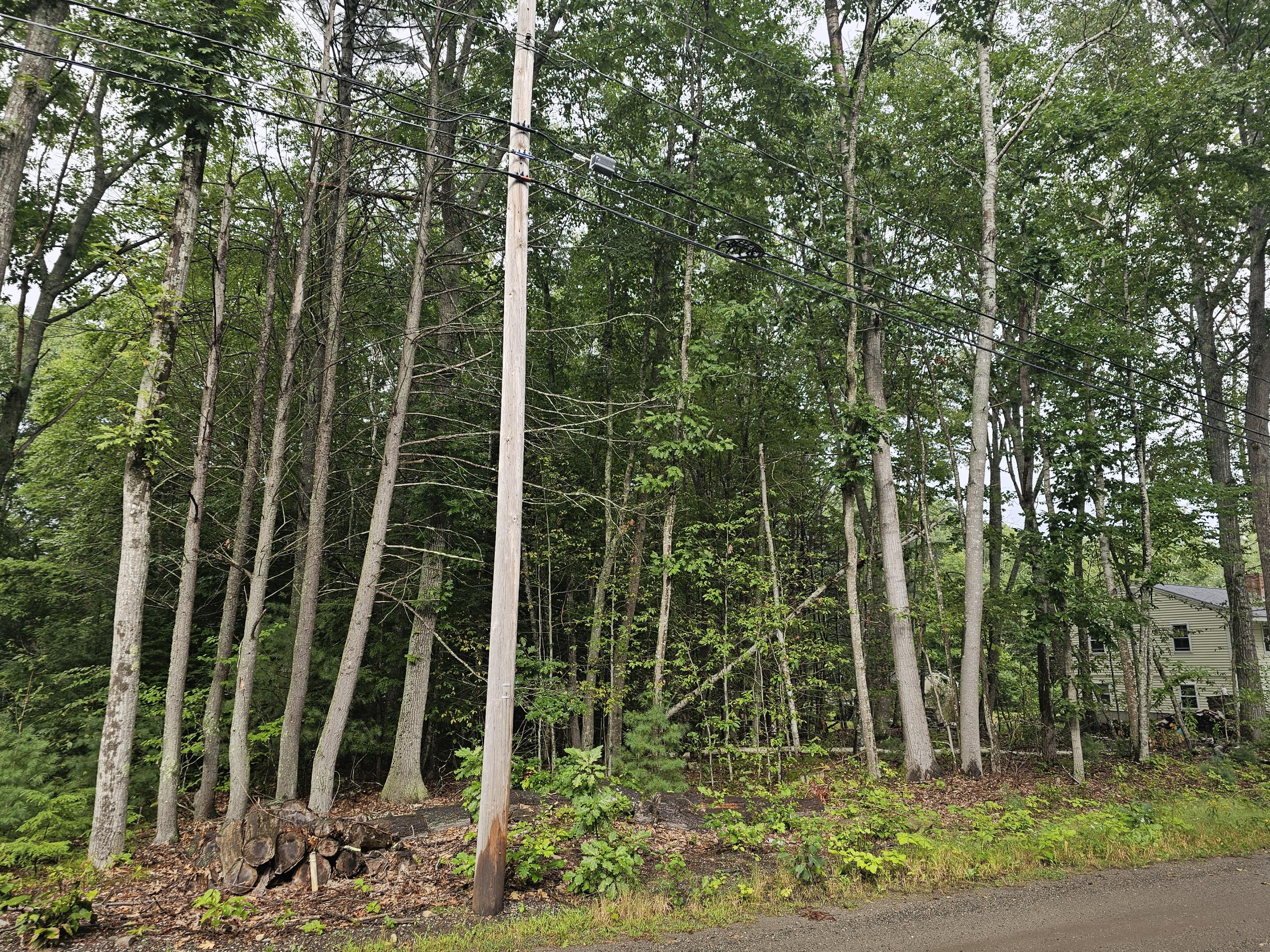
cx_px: 648
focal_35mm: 24
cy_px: 478
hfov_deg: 71.6
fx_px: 880
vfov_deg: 56.8
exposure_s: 1/180
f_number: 1.7
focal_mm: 6.3
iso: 12
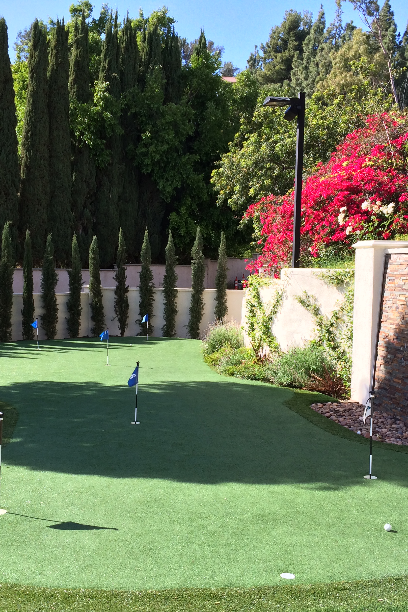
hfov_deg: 31.8
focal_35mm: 42
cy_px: 307
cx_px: 173
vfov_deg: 46.4
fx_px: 714
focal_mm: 4.12
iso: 32
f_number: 2.2
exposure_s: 1/774
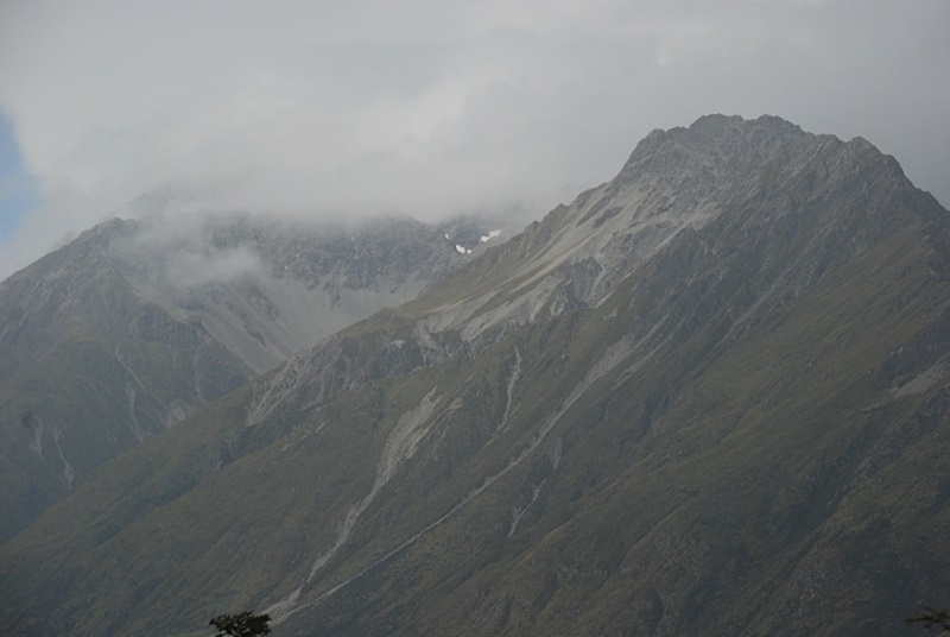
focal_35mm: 128
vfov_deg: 10.8
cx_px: 475
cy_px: 318
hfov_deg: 16.0
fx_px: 3370
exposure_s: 1/500
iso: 400
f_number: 6.3
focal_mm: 85
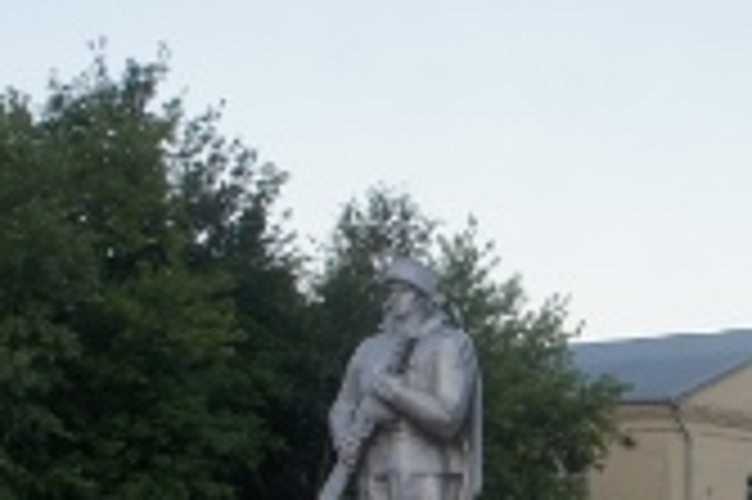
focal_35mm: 94
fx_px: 1972
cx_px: 806
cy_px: 444
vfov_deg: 14.3
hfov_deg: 20.7
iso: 200
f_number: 5.6
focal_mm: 21
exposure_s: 1/80
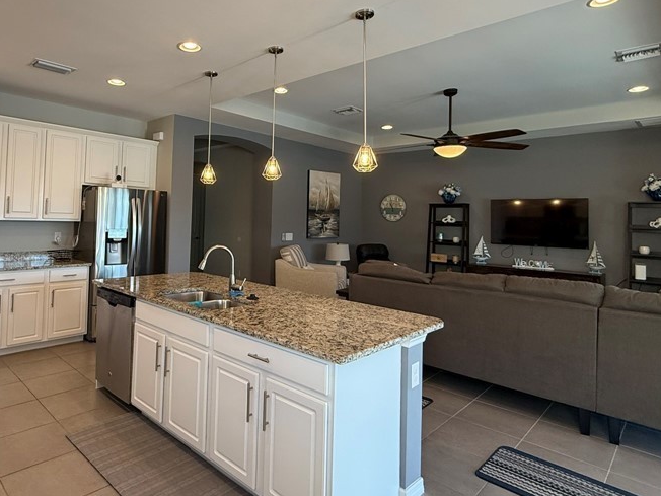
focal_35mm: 22
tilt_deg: +1.9
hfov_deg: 75.4
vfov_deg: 60.7
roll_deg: -1.3
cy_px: 205
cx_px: 258
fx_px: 420
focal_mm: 2.22
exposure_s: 1/120
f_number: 2.2
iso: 200
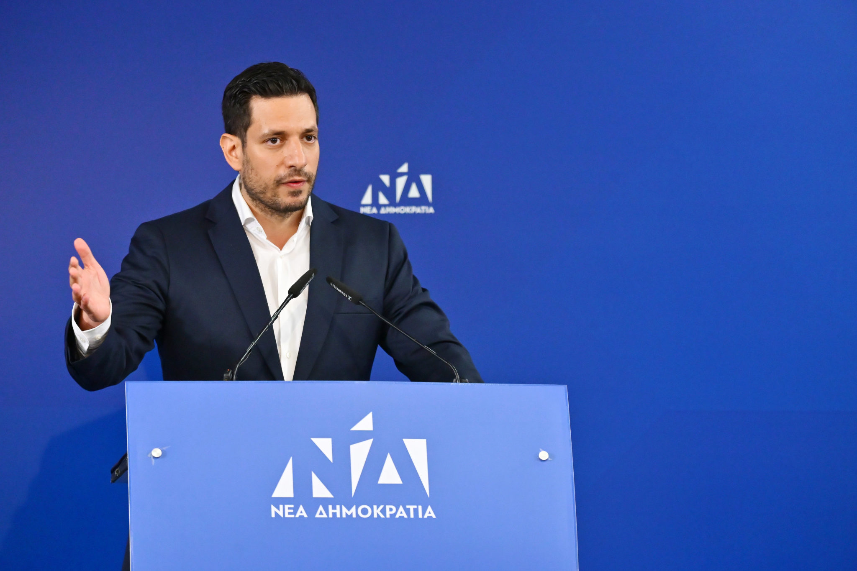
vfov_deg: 5.7
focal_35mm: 240
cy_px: 286
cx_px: 428
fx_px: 5712
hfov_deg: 8.6
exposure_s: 1/250
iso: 6400
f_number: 5.6
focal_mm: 240
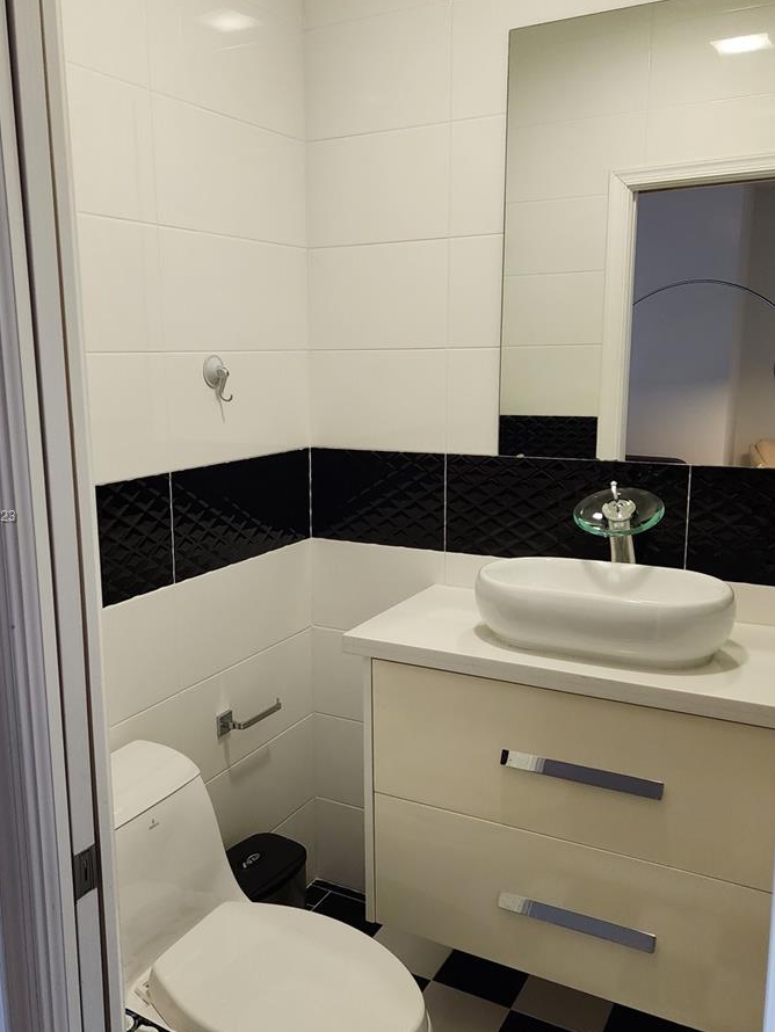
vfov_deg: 58.3
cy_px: 517
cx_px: 326
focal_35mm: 31
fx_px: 925
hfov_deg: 45.3
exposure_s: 1/120
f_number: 1.8
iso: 640
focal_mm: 6.4
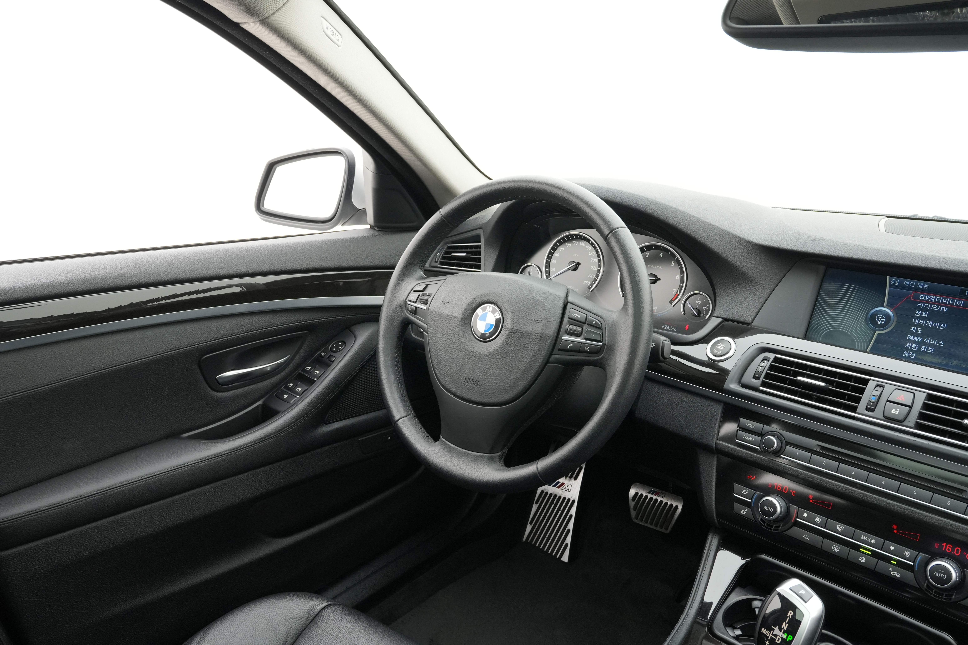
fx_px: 754
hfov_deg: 65.4
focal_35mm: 28
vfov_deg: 46.3
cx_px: 484
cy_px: 322
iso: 1000
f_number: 7.1
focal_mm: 18.7
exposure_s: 1/30
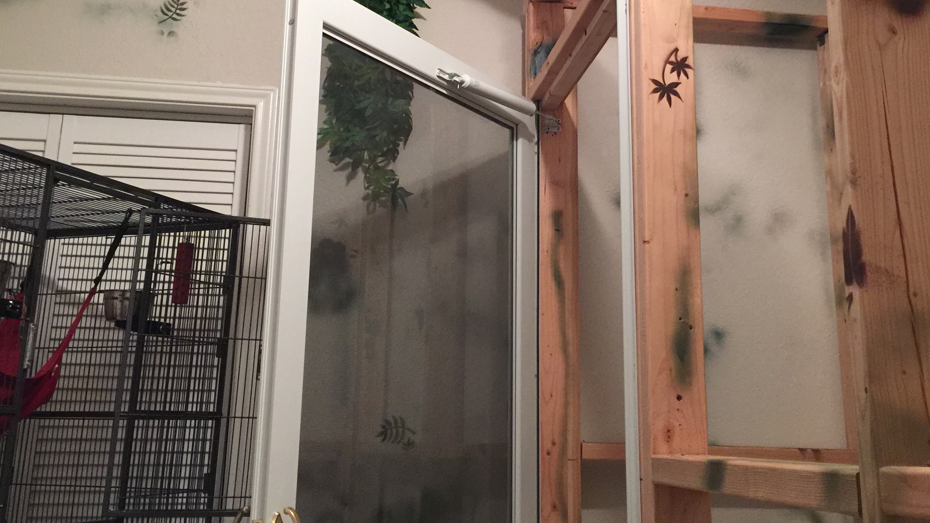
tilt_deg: +15.8
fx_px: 1060
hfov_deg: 47.2
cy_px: 140
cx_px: 524
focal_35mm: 43
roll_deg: -0.9
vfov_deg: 27.4
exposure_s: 1/15
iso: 125
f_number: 2.2
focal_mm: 4.15
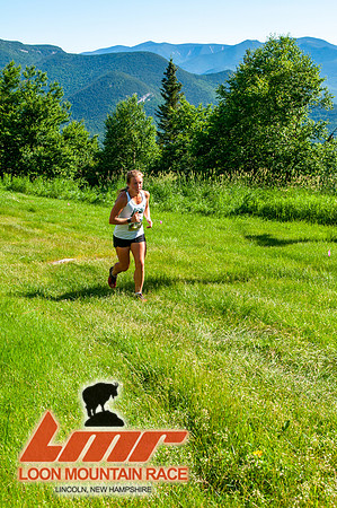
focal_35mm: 51
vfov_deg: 38.9
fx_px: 718
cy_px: 254
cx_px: 168
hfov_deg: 26.4
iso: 200
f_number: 8
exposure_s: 1/400
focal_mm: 34
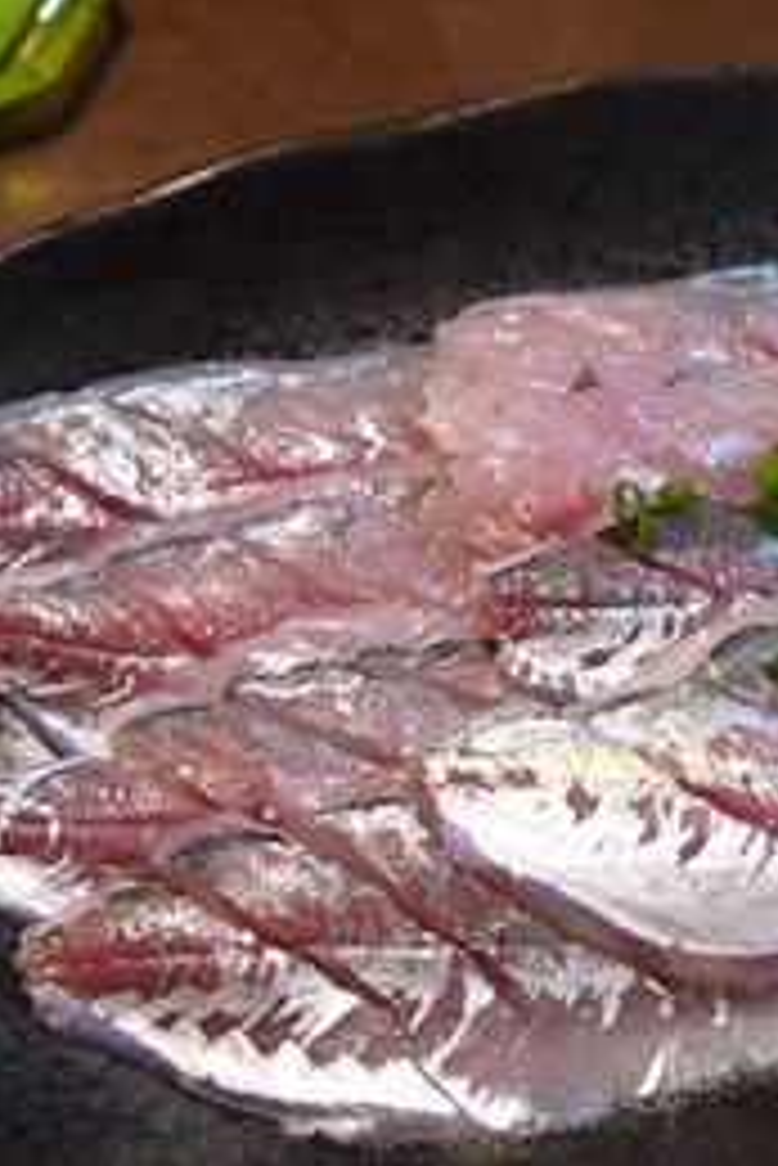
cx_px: 778
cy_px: 581
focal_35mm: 59
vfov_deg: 33.9
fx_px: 1910
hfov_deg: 22.2
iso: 400
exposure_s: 1/13
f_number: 3.6
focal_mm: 15
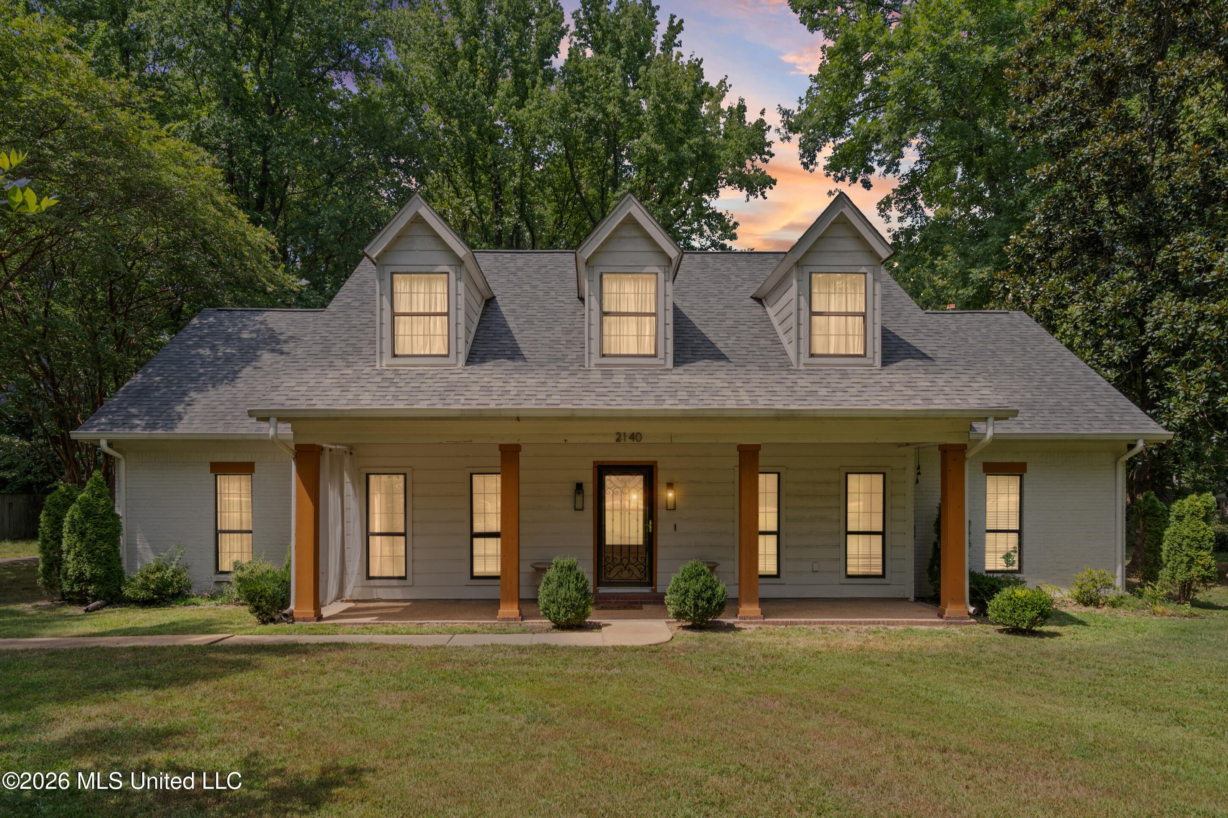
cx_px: 614
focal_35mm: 23
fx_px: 784
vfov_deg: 55.1
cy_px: 409
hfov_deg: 76.1
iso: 1000
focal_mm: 23
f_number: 9.5
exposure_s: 1/200
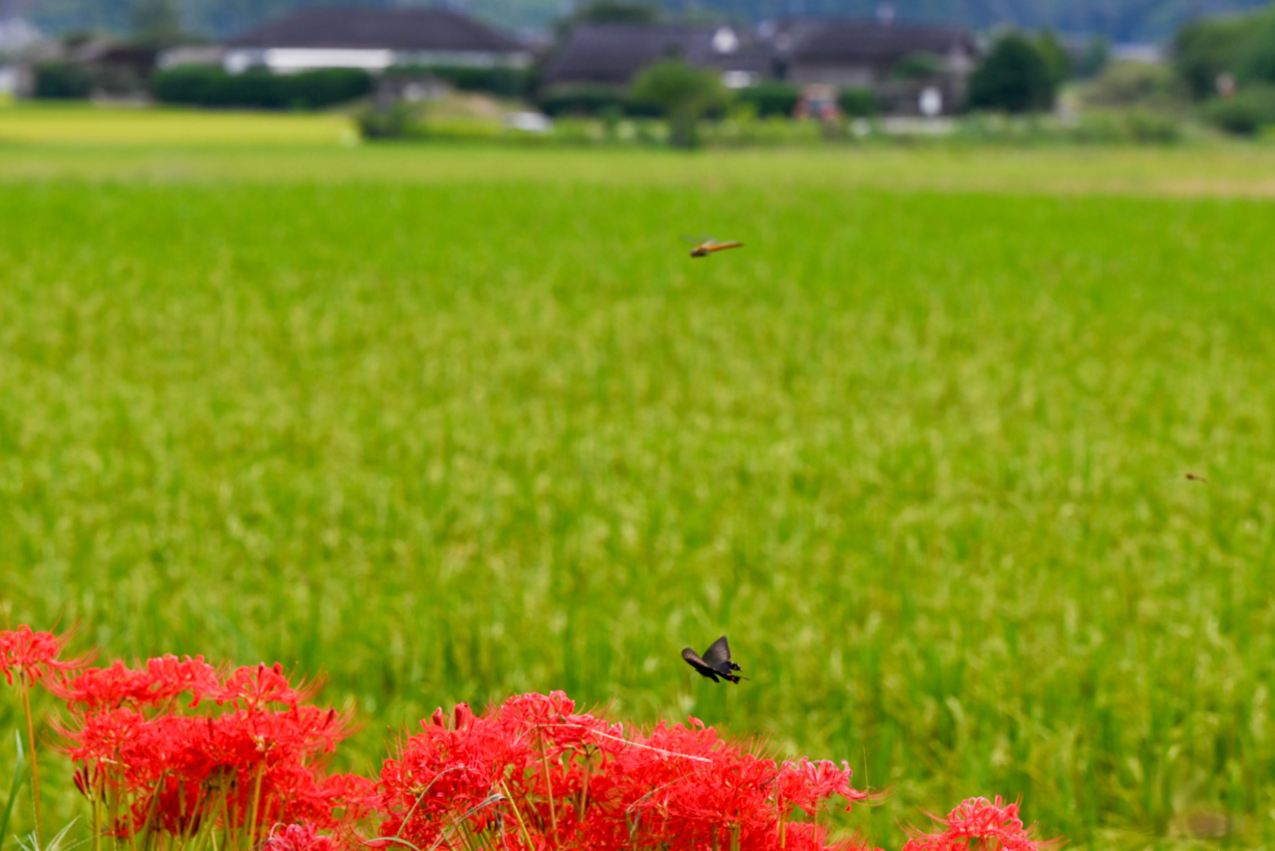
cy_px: 354
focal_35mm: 224
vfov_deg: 6.1
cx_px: 537
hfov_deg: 9.2
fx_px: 7936
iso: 100
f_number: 8
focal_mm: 155
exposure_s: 1/250
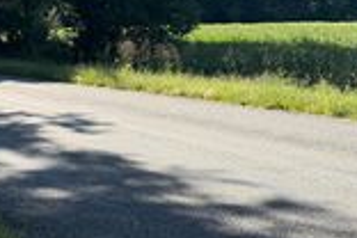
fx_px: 684
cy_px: 8
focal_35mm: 69
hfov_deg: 28.2
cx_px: 38
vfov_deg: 19.3
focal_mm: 6.76
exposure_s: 1/2611
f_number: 1.78
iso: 100
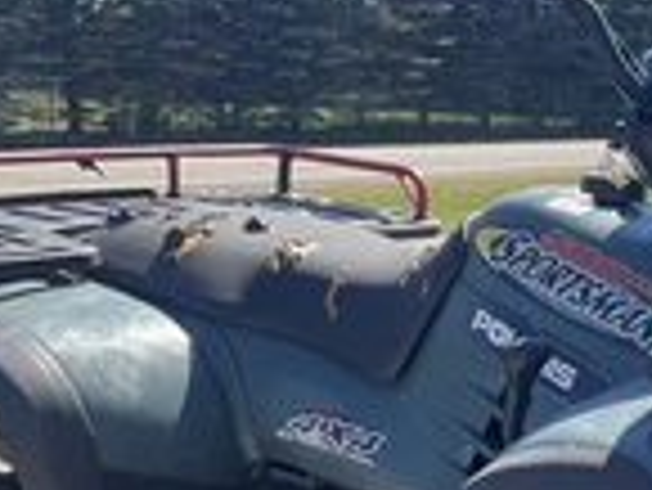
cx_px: 576
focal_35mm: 80
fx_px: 1508
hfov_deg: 23.8
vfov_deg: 17.7
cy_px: 571
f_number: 1.8
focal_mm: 3
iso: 25
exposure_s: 1/486
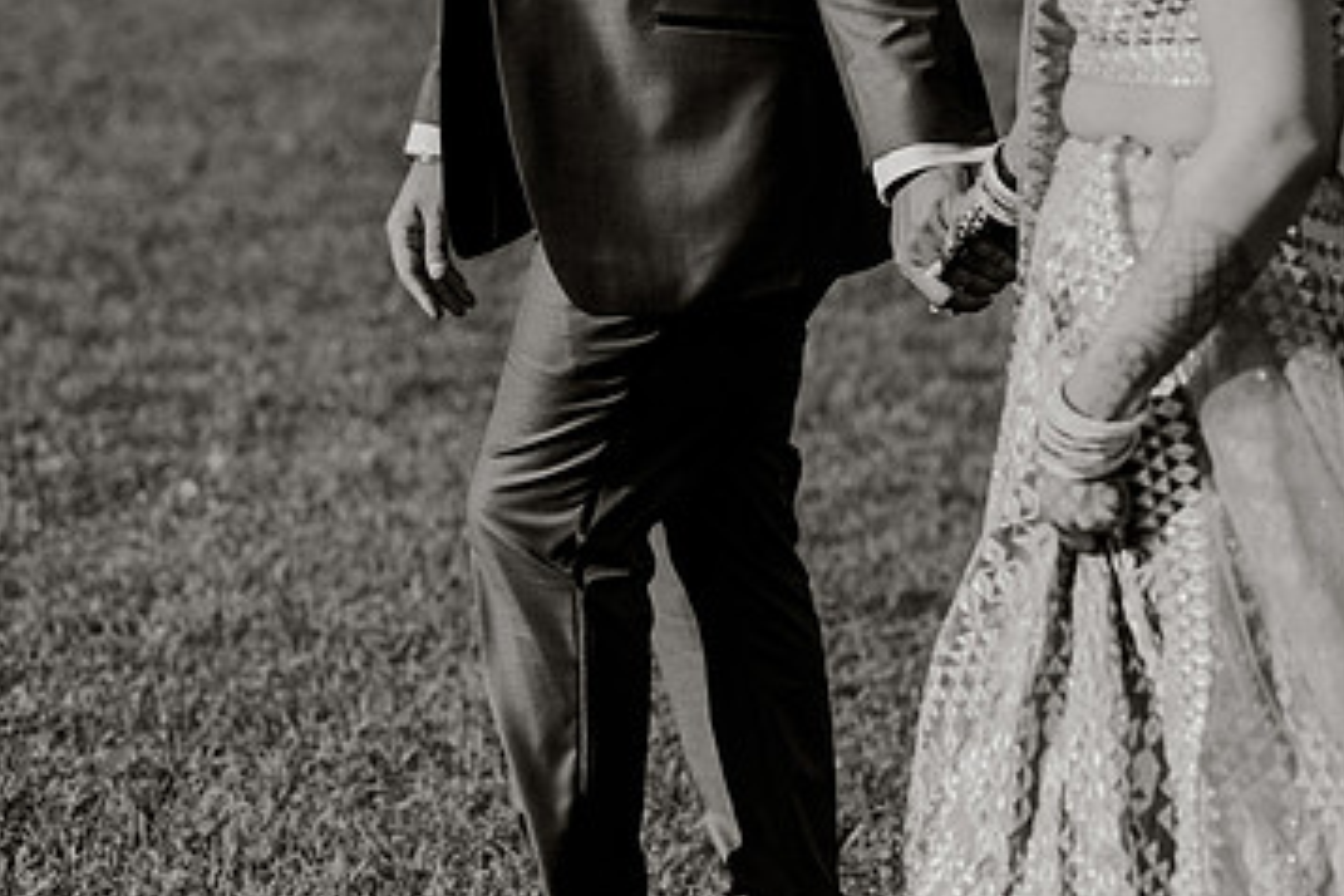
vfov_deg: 9.9
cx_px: 998
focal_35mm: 138
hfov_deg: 14.8
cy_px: 200
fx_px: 5152
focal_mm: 85
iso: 160
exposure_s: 1/2500
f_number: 3.2
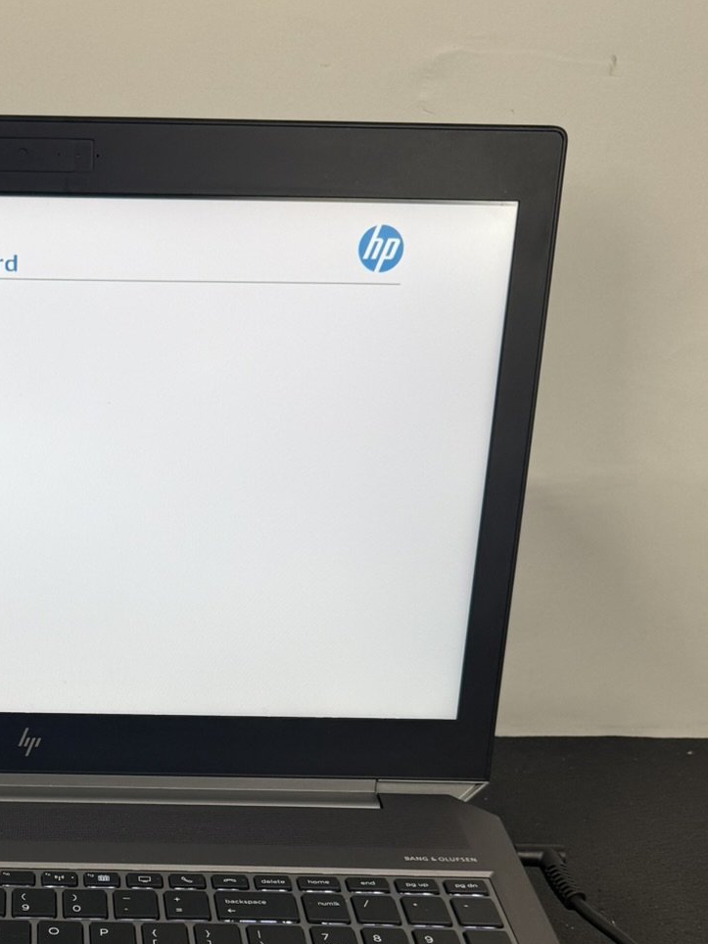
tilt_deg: -32.8
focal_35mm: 51
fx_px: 1391
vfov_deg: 36.3
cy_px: 751
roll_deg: -0.6
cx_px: 20
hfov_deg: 27.1
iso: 50
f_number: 1.78
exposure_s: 1/123
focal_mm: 6.76
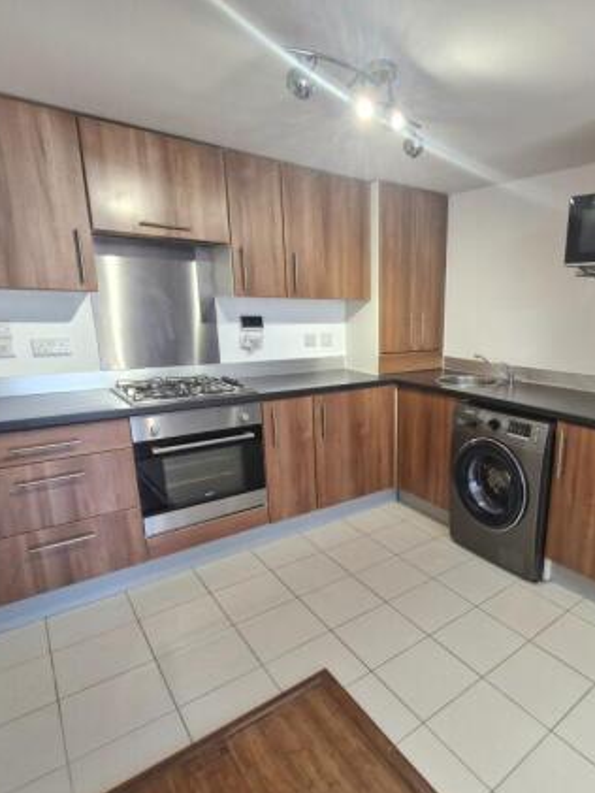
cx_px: 408
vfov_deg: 87.7
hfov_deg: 69.1
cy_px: 408
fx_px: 412
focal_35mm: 18
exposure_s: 1/50
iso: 160
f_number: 2.2
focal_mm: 1.74
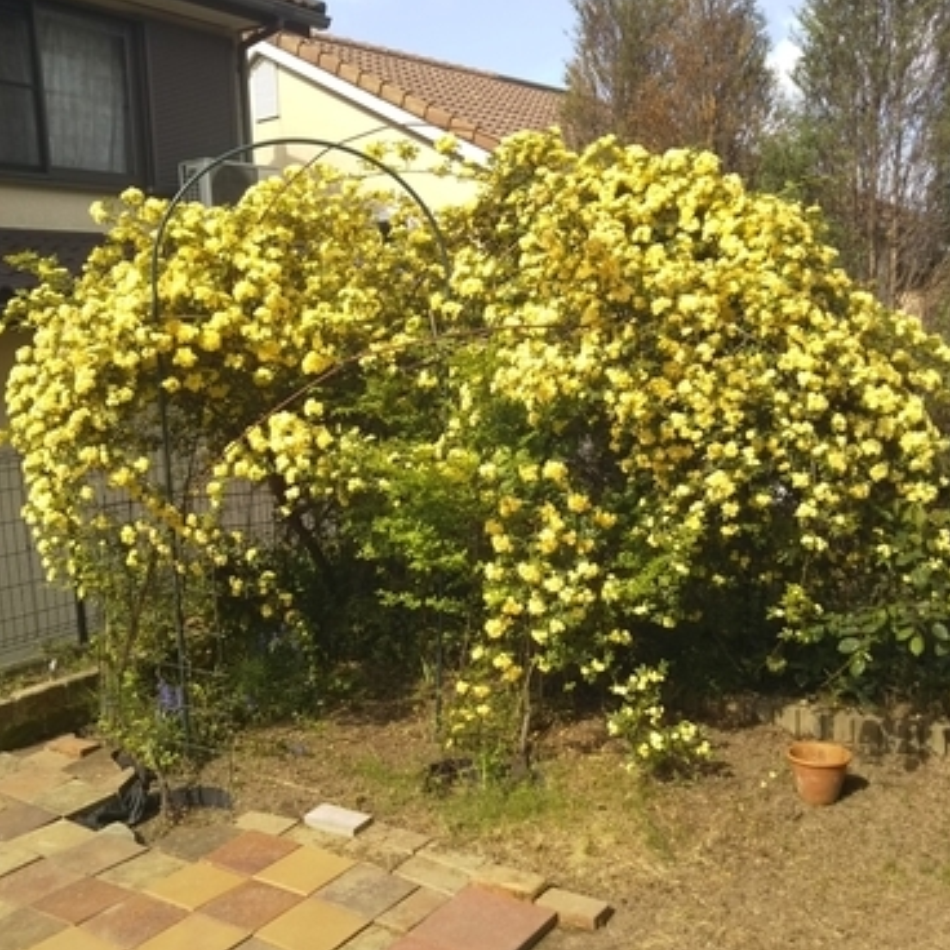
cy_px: 527
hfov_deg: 46.0
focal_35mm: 36
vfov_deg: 46.0
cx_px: 476
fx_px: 1118
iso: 40
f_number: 2.2
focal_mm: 4
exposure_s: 1/514
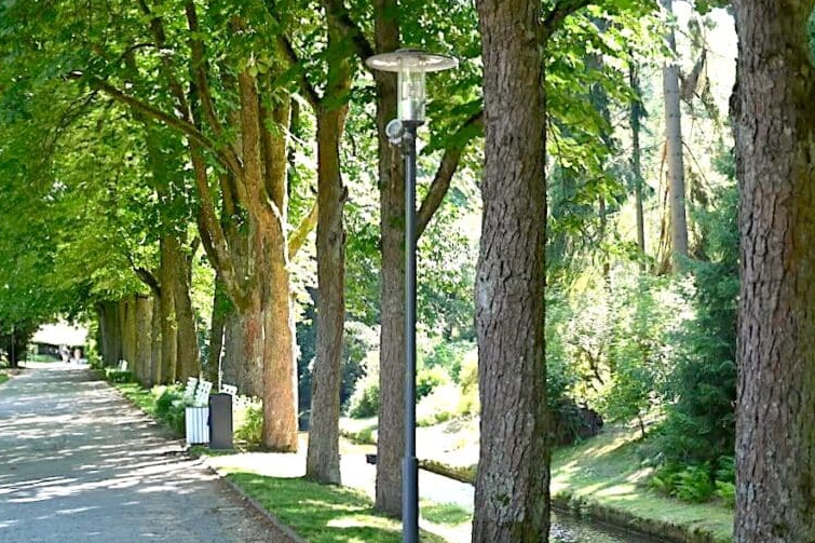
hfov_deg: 32.9
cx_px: 365
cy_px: 272
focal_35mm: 61
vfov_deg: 22.3
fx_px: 1381
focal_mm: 45
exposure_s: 1/200
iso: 400
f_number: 4
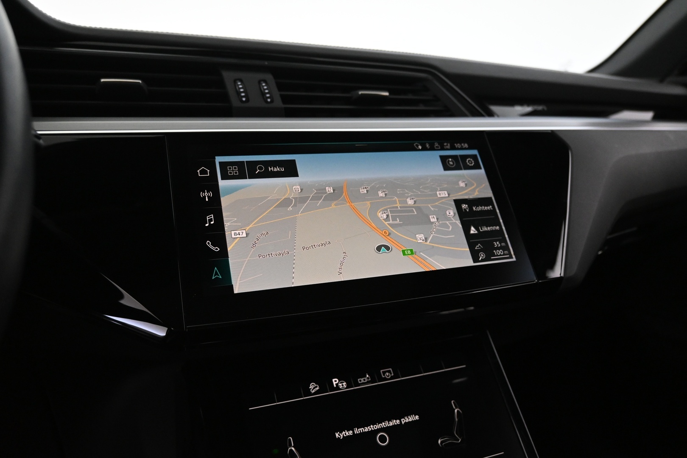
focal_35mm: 28
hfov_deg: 65.9
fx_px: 530
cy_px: 229
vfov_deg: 46.8
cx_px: 344
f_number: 3.8
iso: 2200
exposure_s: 1/30
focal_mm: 18.5
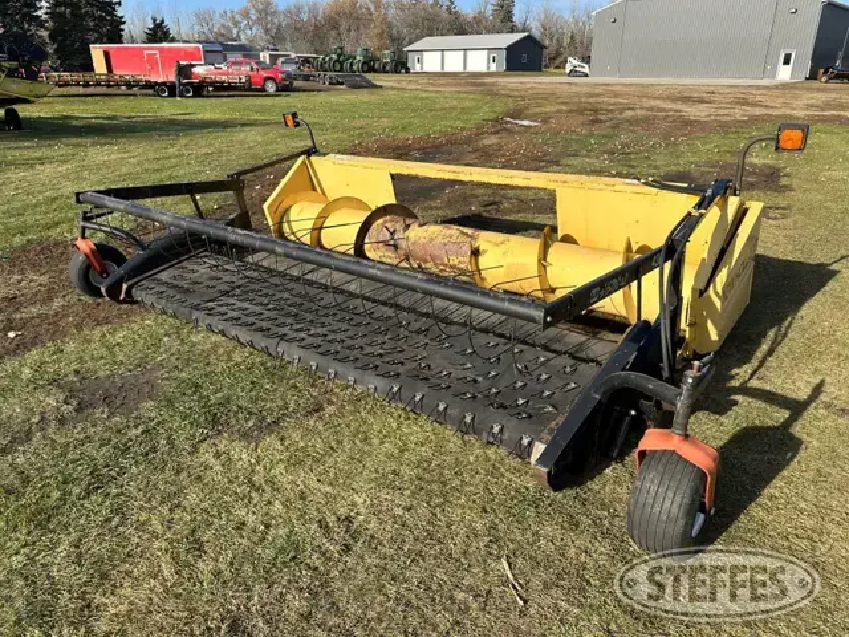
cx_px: 424
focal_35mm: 24
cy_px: 318
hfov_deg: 71.6
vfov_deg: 56.8
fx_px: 589
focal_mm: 6.86
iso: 80
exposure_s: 1/2809
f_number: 1.78
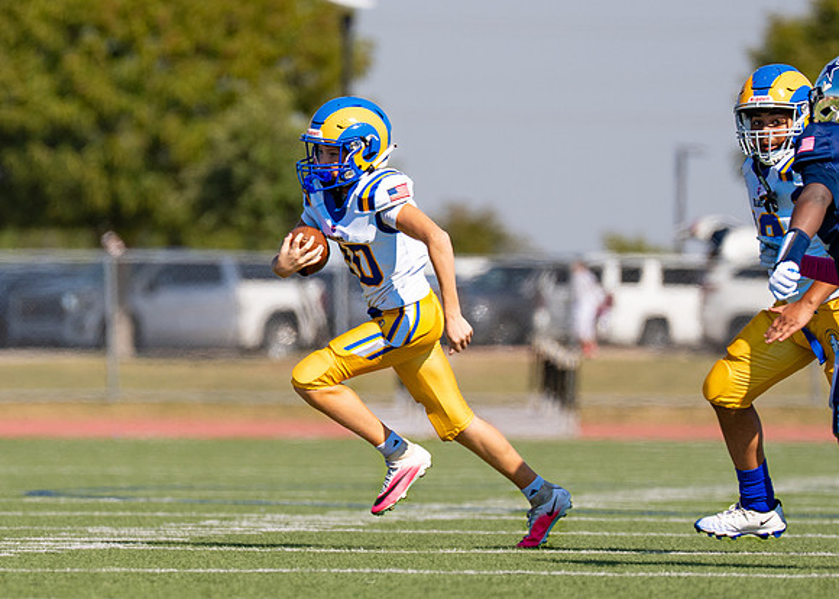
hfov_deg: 3.9
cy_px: 334
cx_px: 315
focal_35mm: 524
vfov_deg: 2.7
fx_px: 12480
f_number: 2.8
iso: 100
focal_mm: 200
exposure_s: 1/2500
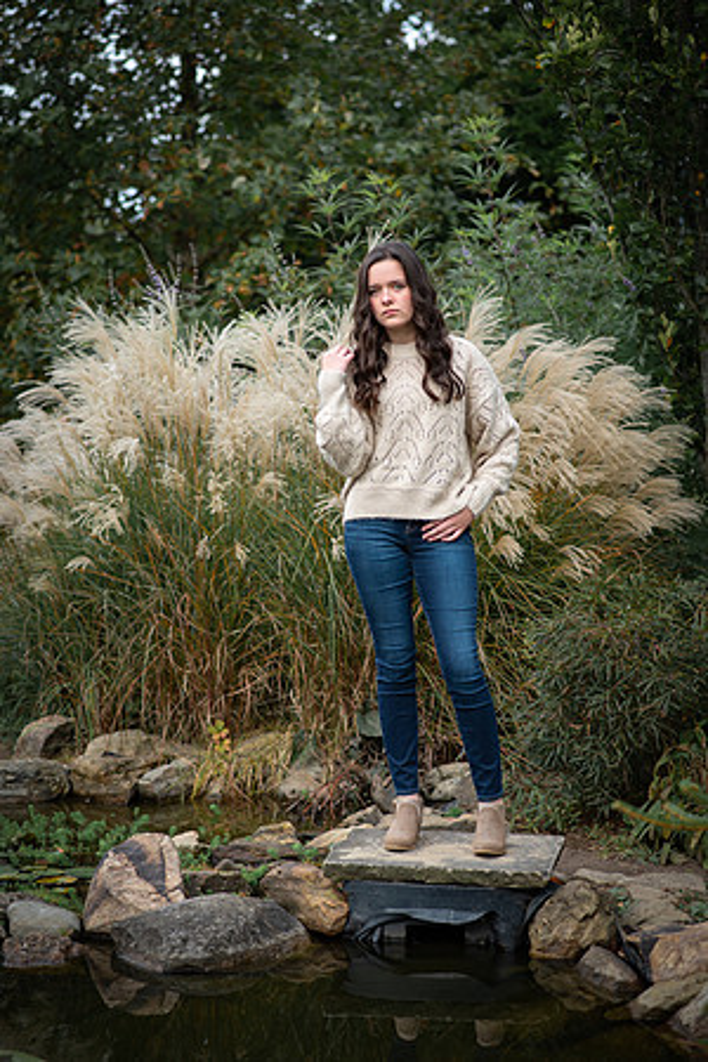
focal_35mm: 85
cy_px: 531
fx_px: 2507
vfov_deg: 23.9
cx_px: 354
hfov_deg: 16.1
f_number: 2.8
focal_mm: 85
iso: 160
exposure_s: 1/1250
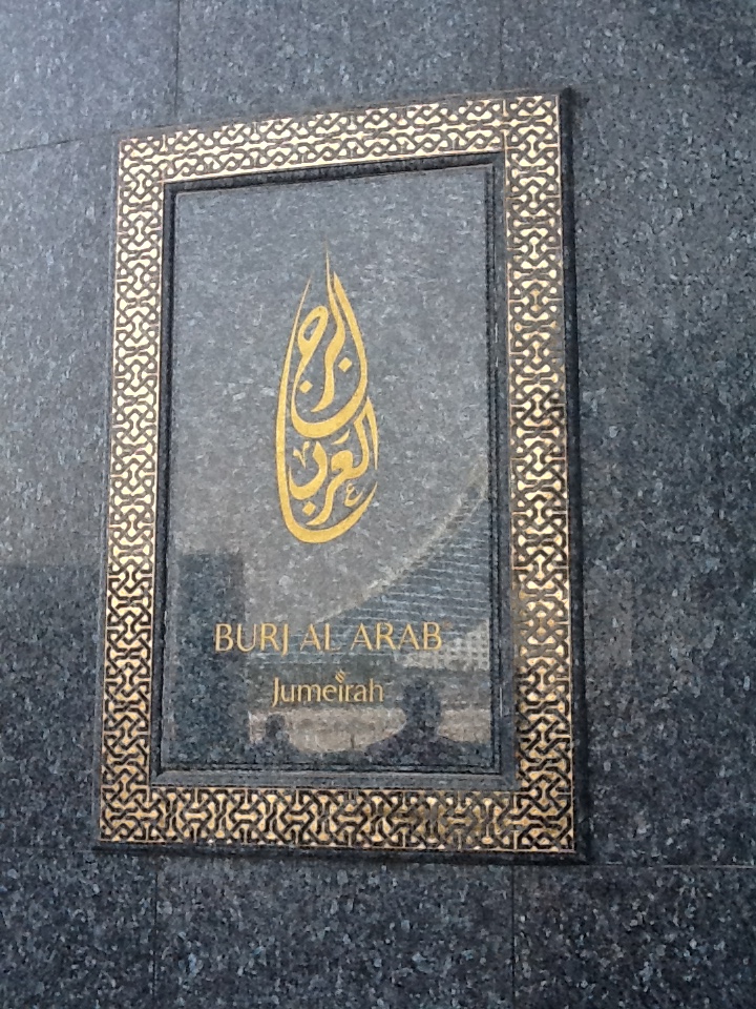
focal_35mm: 44
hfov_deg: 32.9
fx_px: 1281
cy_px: 504
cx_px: 378
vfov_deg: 42.9
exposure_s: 1/311
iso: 40
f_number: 2.4
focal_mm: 2.03
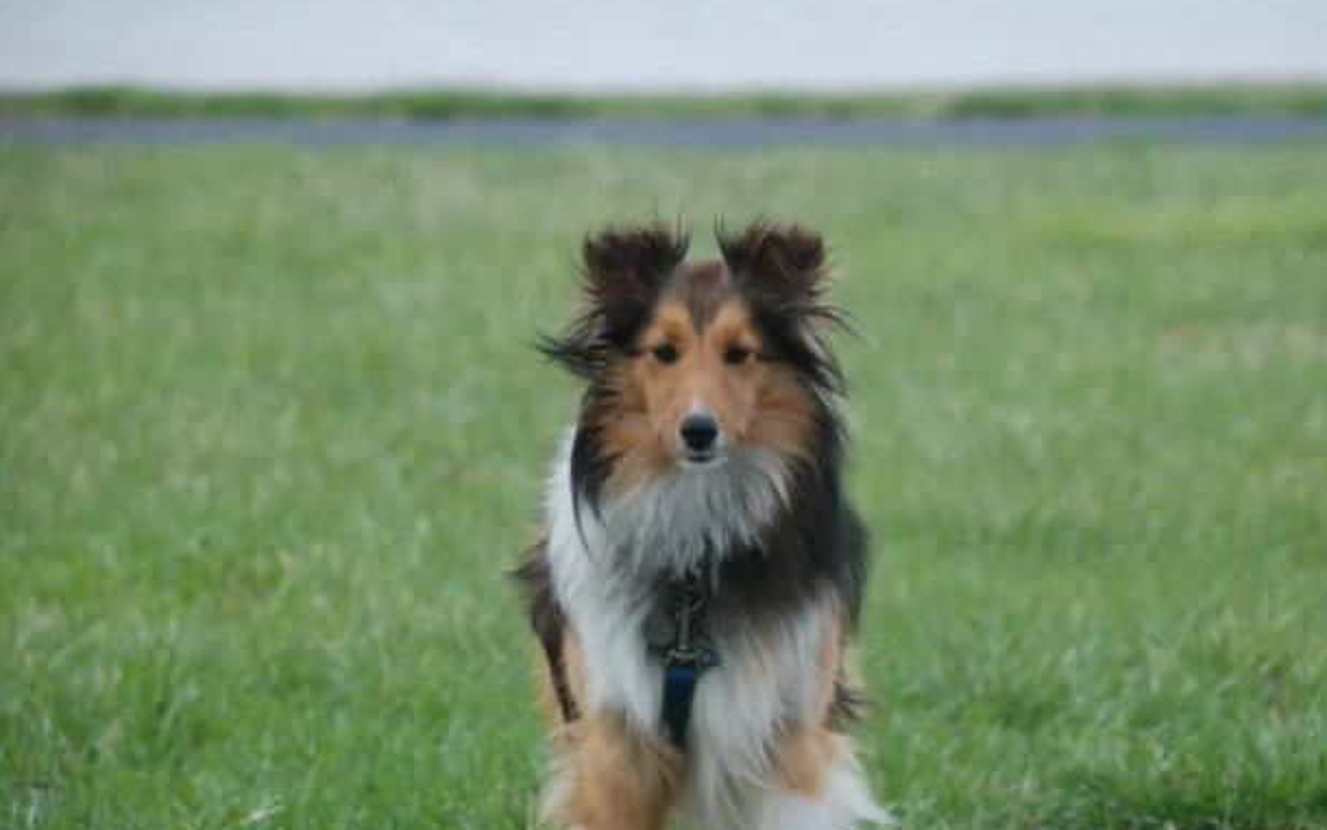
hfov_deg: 8.0
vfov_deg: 5.0
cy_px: 495
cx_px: 763
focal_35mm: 261
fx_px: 9429
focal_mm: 135
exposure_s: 1/1600
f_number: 5.6
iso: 1000
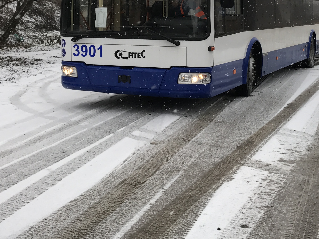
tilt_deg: +0.6
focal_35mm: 60
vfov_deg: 23.7
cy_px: 23
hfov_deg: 32.0
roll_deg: +0.1
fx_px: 553
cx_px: 198
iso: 20
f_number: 1.8
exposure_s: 1/484
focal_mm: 3.99
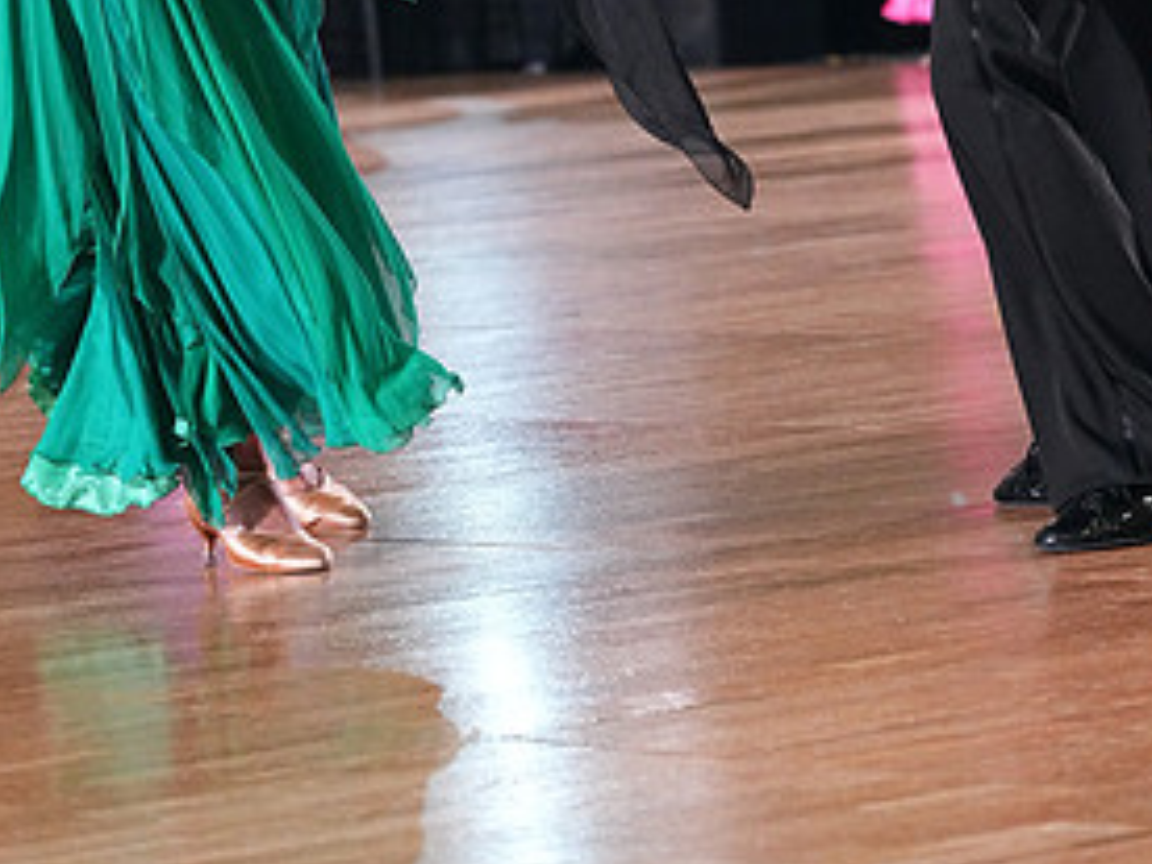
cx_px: 620
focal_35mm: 230
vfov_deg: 6.4
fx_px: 7654
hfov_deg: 8.6
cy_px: -209
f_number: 4.5
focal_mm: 114
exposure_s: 1/400
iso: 6400
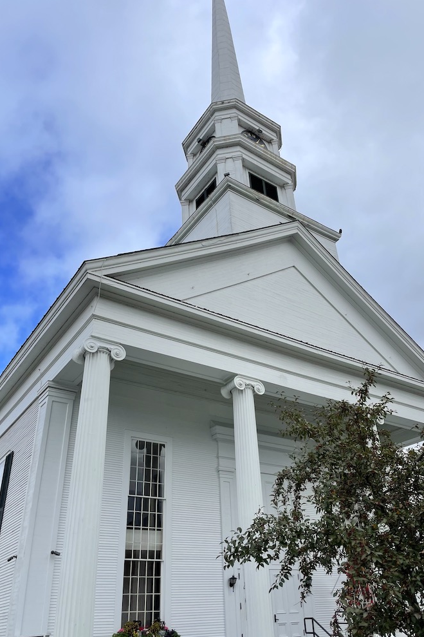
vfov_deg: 65.5
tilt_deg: +32.1
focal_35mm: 28
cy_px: 328
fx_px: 495
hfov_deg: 46.4
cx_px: 226
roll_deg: +5.7
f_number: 1.6
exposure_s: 1/4292
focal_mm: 4.2
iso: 32
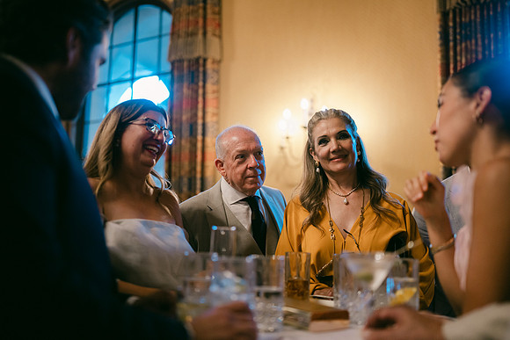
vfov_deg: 37.9
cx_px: 255
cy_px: 170
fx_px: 496
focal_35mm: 35
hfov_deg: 54.4
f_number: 1.2
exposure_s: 1/125
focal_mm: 35
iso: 400
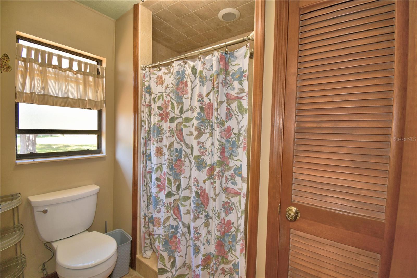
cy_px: 139
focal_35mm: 15
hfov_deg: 100.4
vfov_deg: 77.3
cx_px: 208
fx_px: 174
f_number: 4.5
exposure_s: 1/40
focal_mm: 10
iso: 200
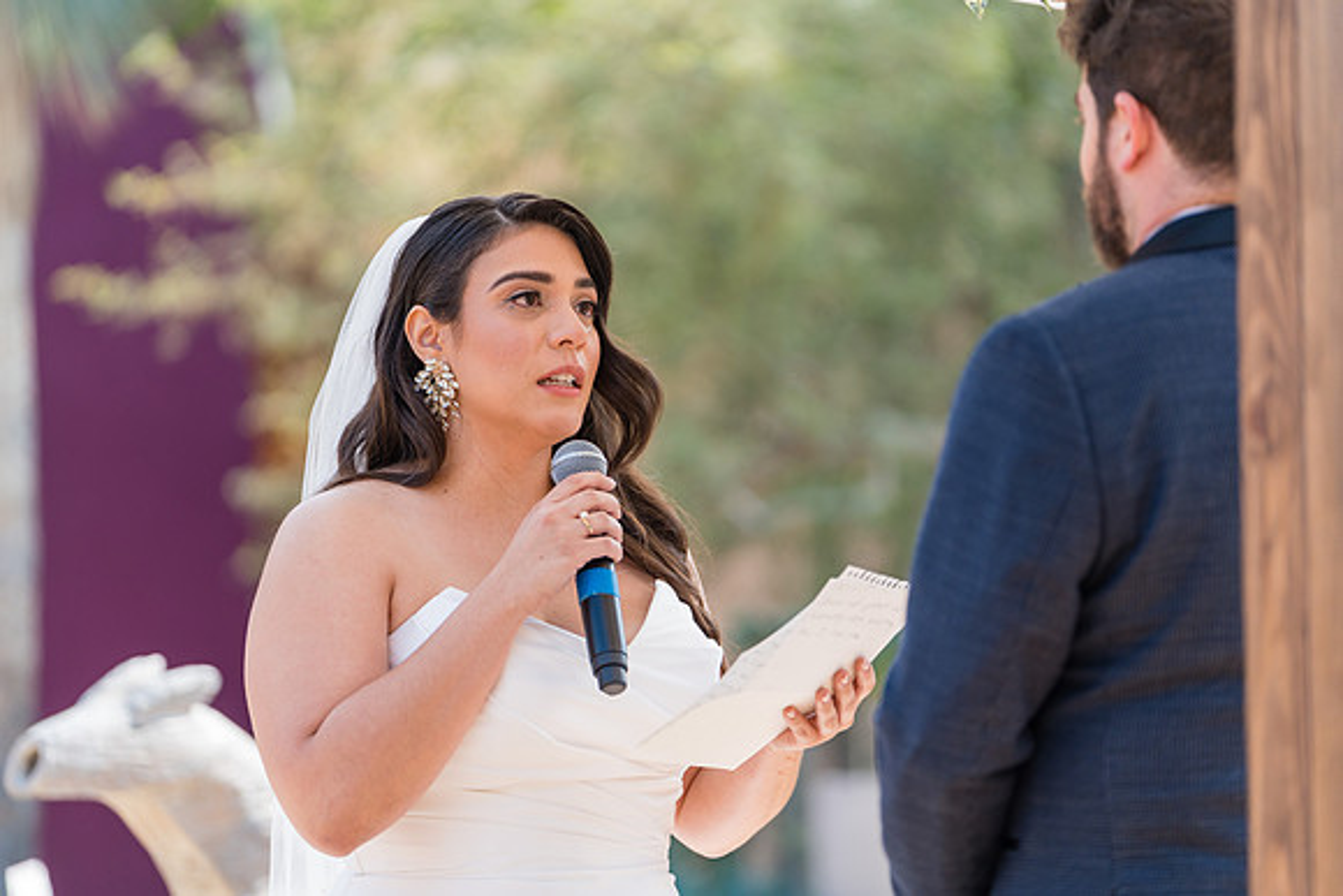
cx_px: 672
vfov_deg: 7.9
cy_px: 448
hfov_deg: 11.9
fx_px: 6455
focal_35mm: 173
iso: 200
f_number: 2.8
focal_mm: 173
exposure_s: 1/1000
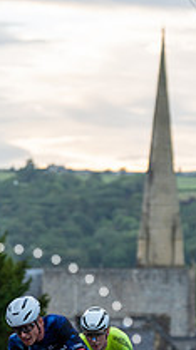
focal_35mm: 219
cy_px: 258
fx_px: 2031
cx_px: 28
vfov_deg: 9.8
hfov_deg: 5.5
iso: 800
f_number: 3.2
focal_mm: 97
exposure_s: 1/640
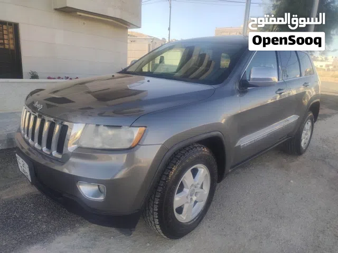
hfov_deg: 91.0
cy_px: 126
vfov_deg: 74.7
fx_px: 166
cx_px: 169
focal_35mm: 17
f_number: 1.79
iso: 50
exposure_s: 1/292
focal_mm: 4.74
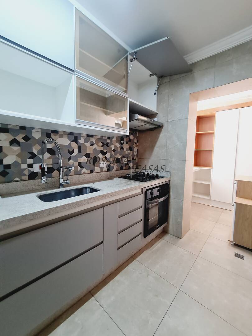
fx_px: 126
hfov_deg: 89.9
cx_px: 126
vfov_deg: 106.2
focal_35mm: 13
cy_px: 168
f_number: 2.2
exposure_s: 1/60
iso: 160
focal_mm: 2.2
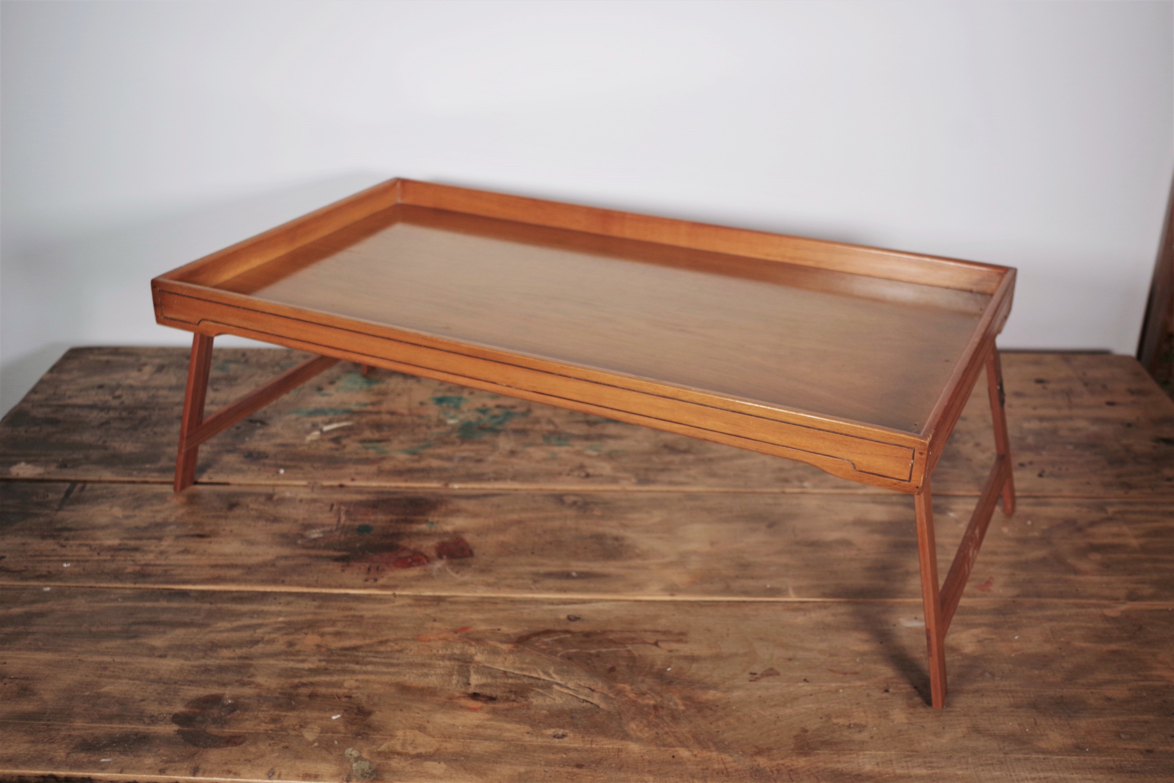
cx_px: 587
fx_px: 1272
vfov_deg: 34.2
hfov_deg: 49.6
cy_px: 392
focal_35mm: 39
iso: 200
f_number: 4
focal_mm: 26.25
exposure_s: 1/125
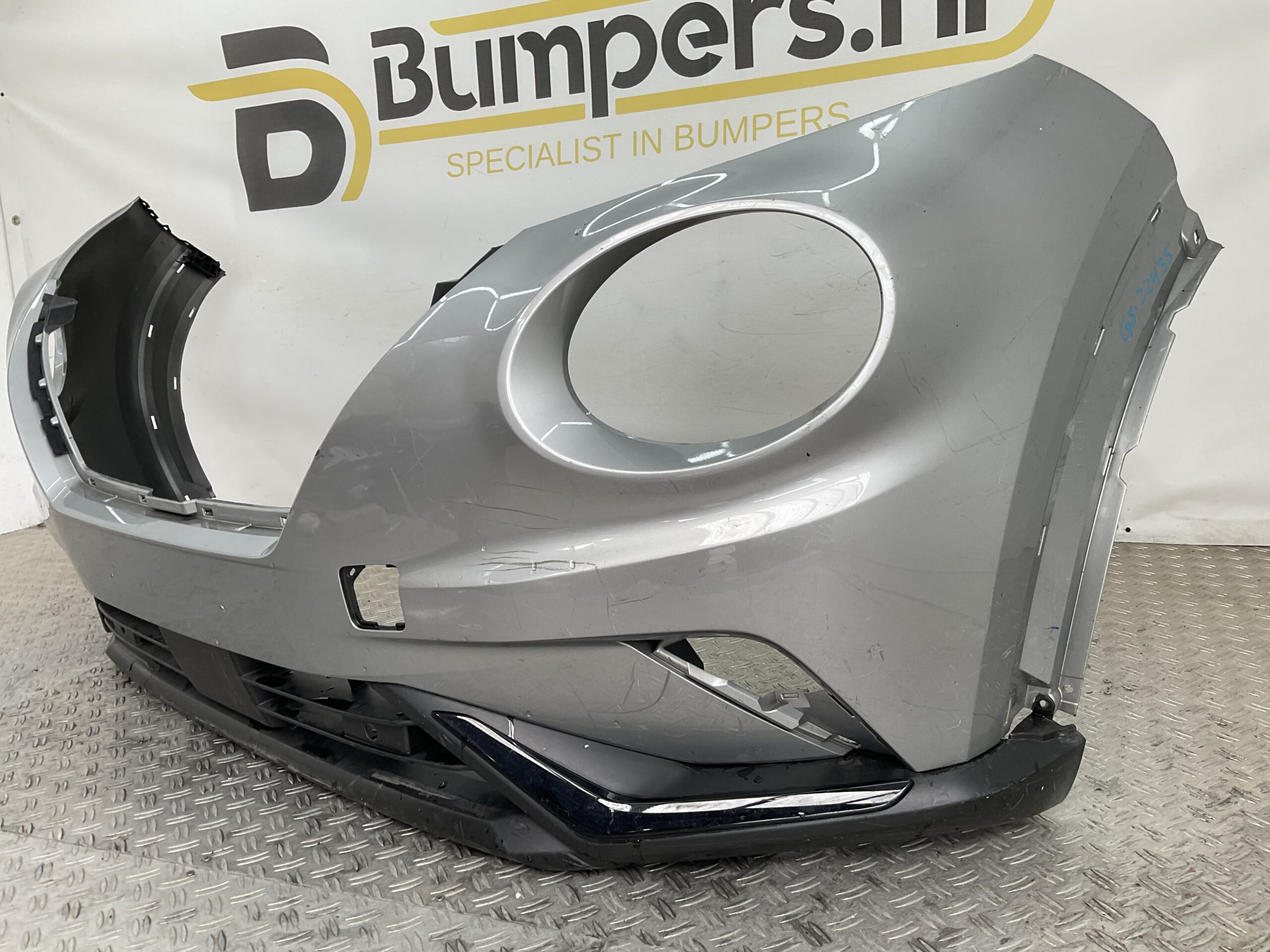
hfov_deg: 61.7
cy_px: 476
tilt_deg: -13.1
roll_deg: +3.9
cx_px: 635
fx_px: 1064
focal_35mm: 29
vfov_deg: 48.2
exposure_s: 1/133
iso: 16
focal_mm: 3
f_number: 1.8
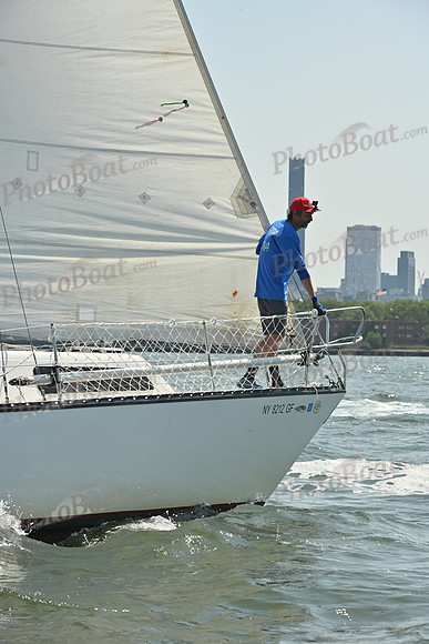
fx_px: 2411
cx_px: 214
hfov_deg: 10.2
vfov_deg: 15.2
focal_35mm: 135
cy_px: 322
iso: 320
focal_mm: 135
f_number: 9
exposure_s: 1/1250
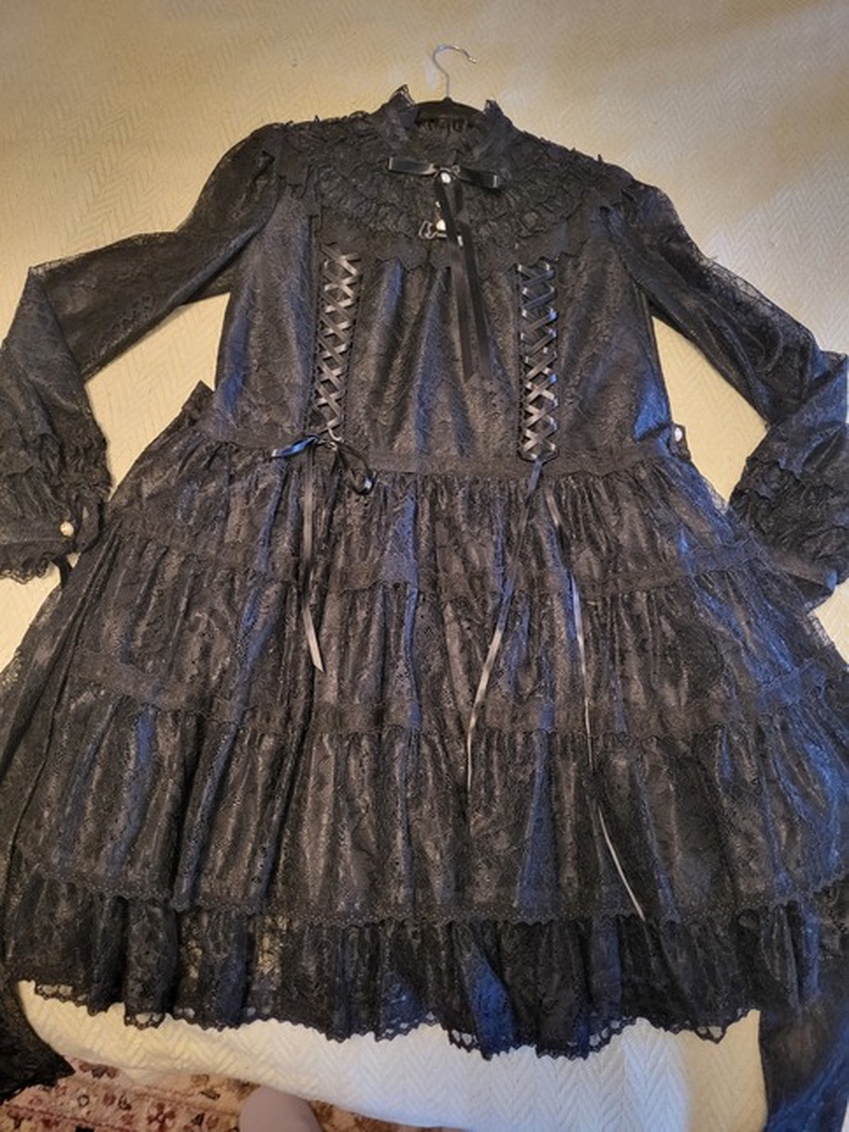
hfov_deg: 53.1
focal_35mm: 26
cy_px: 566
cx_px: 424
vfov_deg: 67.3
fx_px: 850
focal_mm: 5.4
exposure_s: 1/24
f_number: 1.8
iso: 1600
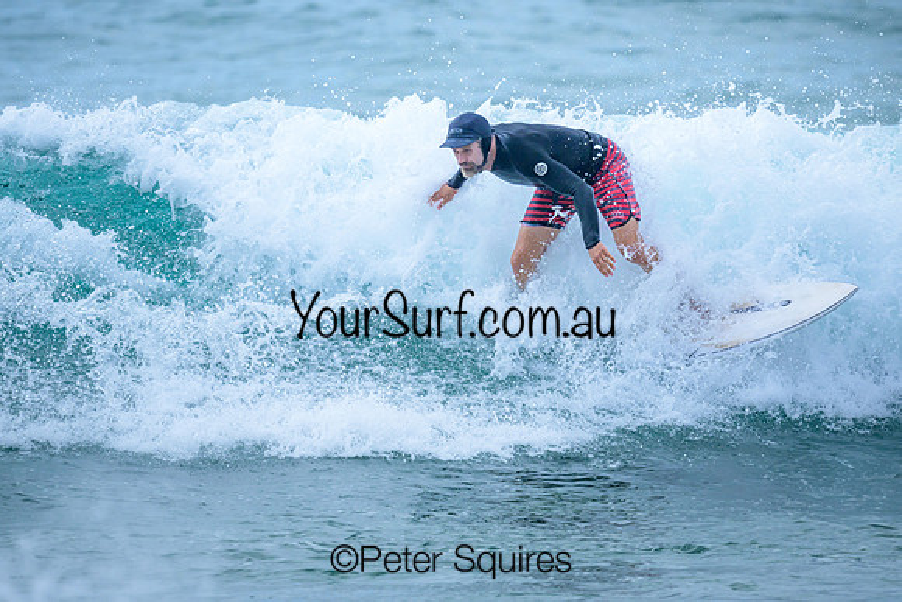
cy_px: 238
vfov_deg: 1.4
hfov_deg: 2.1
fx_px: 24276
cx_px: 410
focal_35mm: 969
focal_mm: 800
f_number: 6.3
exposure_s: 1/3200
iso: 450
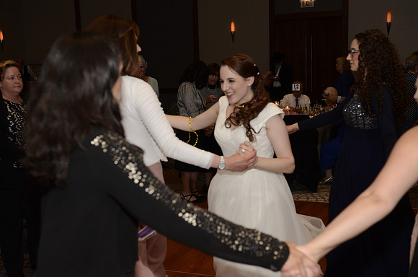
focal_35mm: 48
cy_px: 138
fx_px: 556
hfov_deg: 41.2
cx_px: 209
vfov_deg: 27.9
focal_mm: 32
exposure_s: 1/250
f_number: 3.5
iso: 800
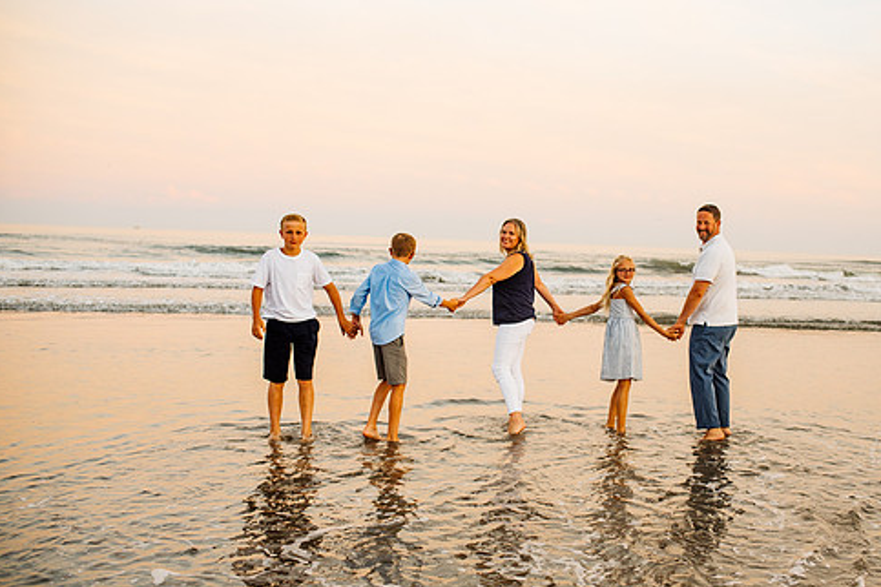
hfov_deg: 46.2
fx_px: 1028
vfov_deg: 31.9
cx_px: 520
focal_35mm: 42
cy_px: 309
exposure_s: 1/320
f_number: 2.8
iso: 320
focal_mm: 35
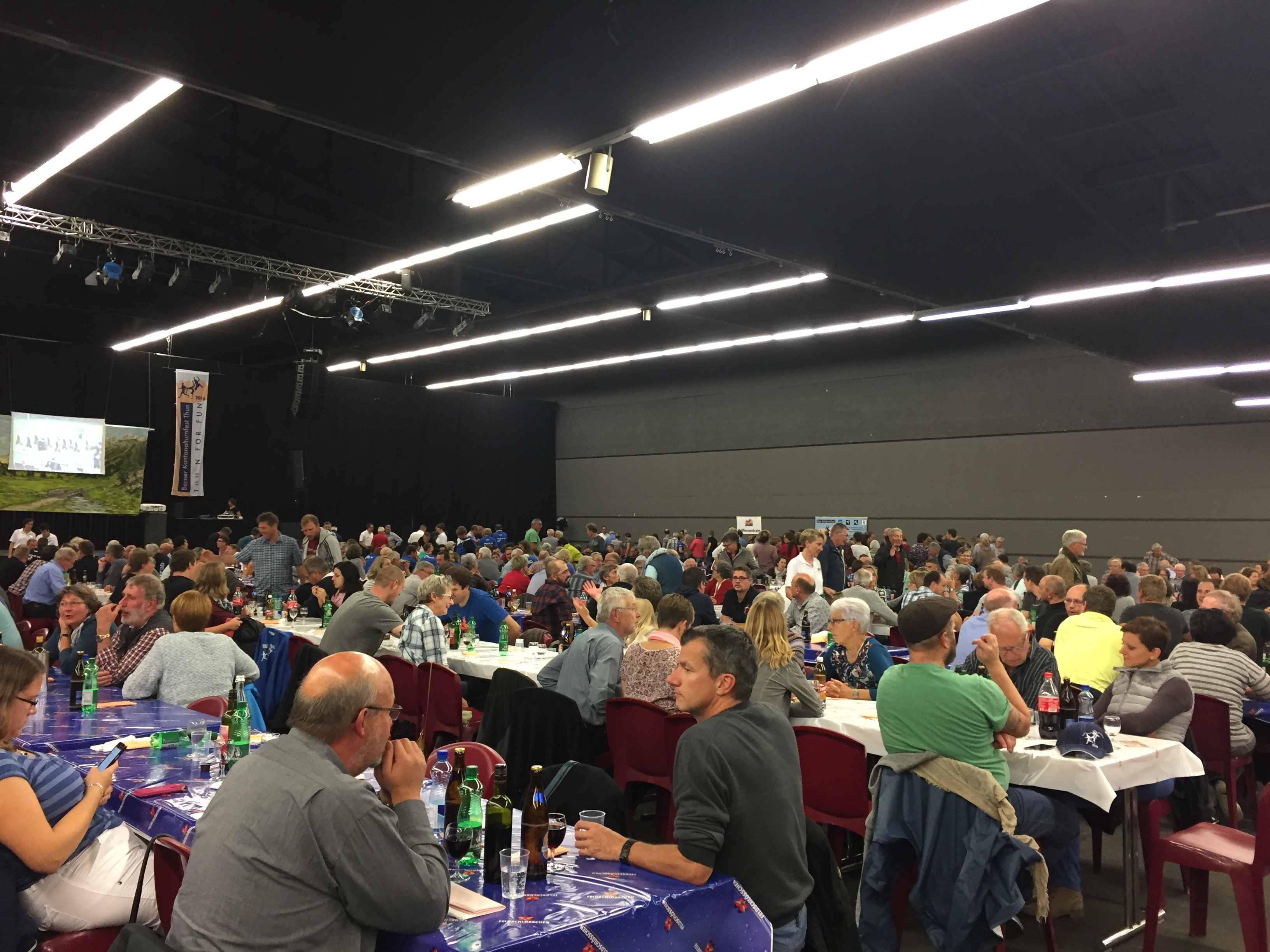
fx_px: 1064
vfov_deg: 48.2
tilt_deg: +1.5
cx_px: 635
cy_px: 476
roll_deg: -1.5
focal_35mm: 29
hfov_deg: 61.7
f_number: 2.2
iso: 160
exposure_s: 1/33
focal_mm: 4.15
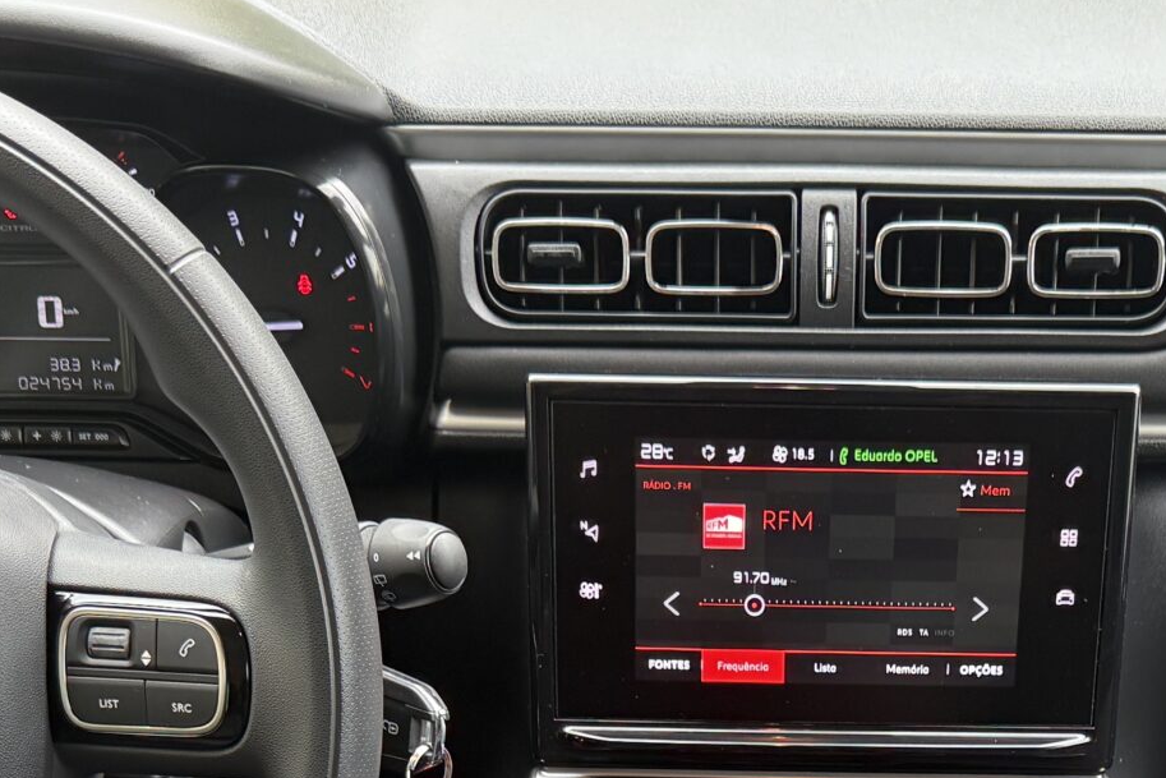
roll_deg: -0.8
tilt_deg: -40.9
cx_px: 773
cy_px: 1160
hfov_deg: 28.7
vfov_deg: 17.5
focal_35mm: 70
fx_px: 2267
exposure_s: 1/121
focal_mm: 6.76
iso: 160
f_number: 1.78
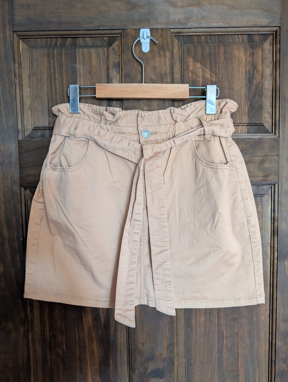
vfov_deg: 71.5
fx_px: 266
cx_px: 144
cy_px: 191
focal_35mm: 24
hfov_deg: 56.9
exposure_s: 1/21.1
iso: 24
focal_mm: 6.9
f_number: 1.68
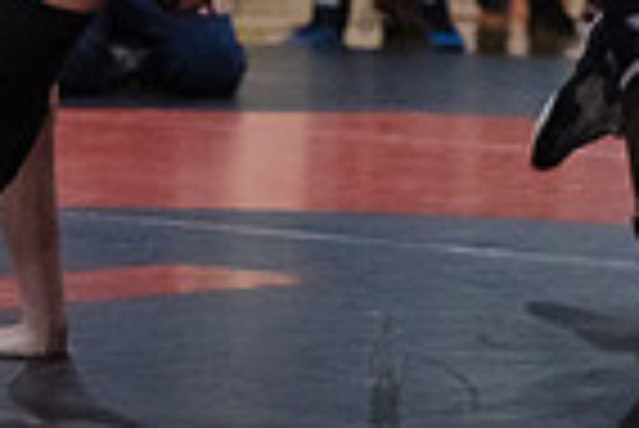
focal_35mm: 269
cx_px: 382
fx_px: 4780
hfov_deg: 7.6
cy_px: -47
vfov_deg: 5.1
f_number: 3.2
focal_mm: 66
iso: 8000
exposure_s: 1/400
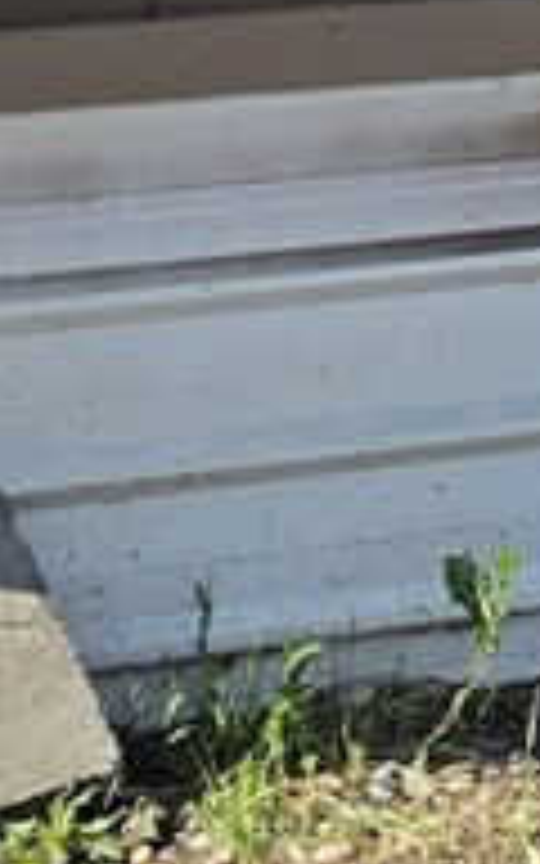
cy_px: -752
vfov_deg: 9.7
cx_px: 1580
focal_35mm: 203
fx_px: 4780
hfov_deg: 6.0
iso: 64
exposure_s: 1/4331
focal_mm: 6.5
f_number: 1.4
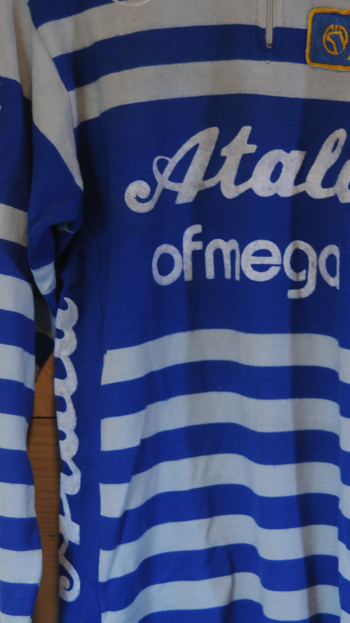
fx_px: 1303
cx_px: 276
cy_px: 323
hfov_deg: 15.2
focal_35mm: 79
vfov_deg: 26.8
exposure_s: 1/15
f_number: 2.8
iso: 200
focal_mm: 26
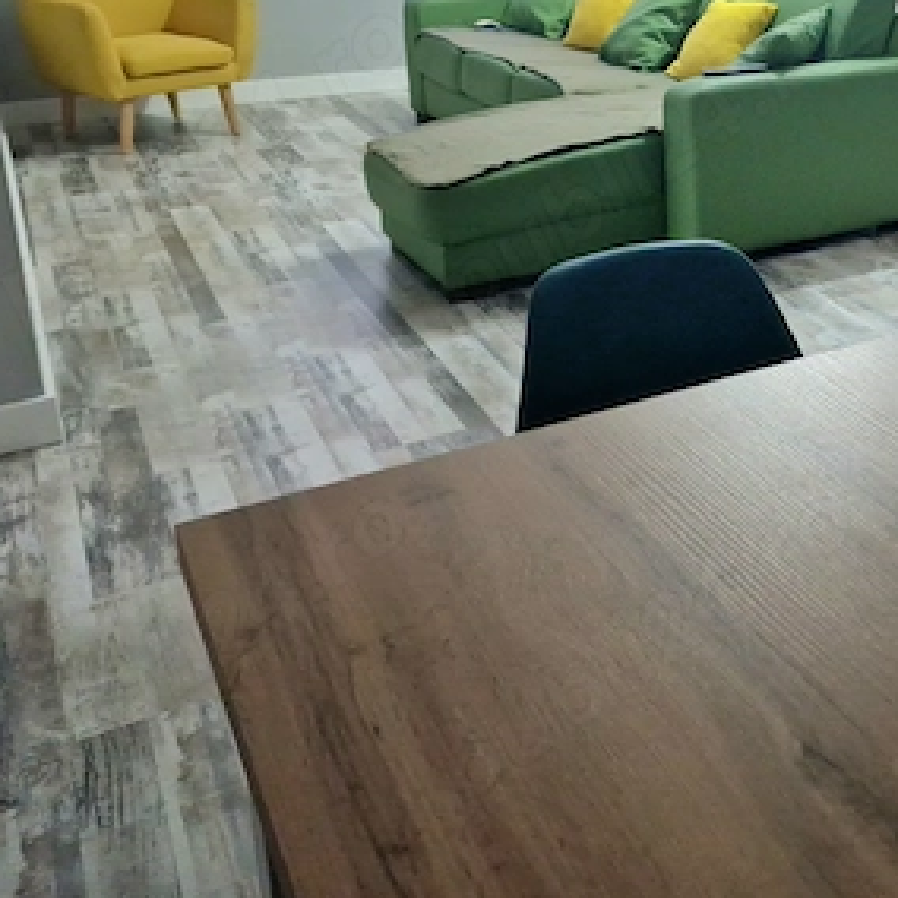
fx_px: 1262
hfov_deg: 35.9
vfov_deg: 37.9
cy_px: 199
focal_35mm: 43
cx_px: 866
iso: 250
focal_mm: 6.4
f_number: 1.8
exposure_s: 1/50
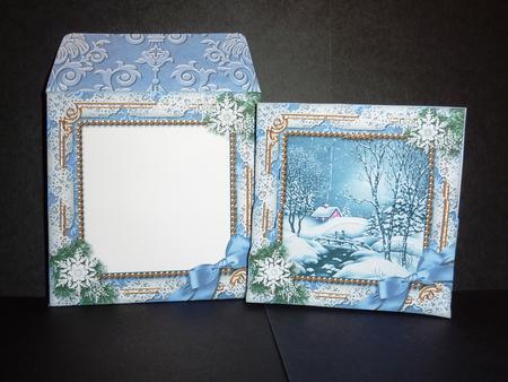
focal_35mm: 40
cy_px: 191
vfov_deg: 36.0
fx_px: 587
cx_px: 254
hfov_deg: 46.8
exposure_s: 1/30
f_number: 4
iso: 100
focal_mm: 6.5
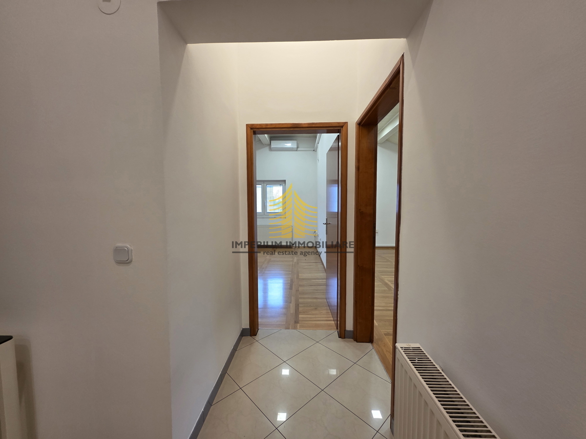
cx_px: 293
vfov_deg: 89.9
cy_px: 220
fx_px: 220
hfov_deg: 106.2
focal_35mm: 13
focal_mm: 2.2
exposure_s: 1/100
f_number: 1.9
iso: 125
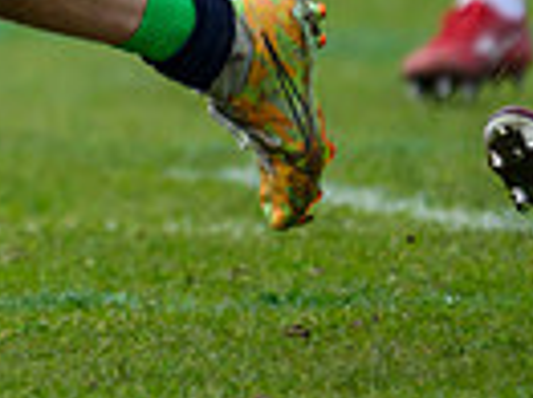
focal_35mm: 3133
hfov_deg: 0.6
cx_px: -795
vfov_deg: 0.5
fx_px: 48196
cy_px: -427
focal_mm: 560
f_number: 4
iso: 500
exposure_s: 1/1600
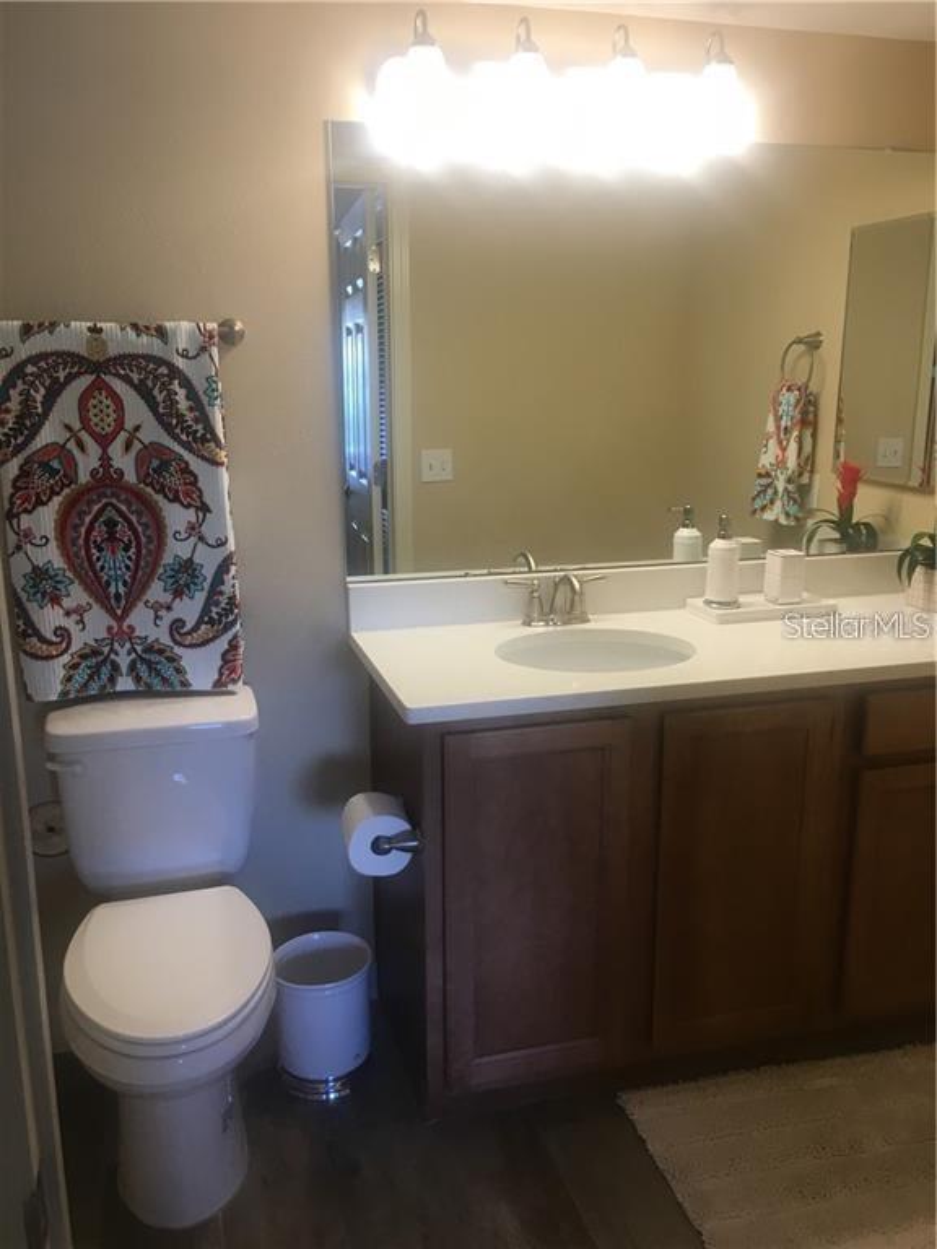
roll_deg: -0.3
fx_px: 1047
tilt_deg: -13.5
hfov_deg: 48.2
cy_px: 624
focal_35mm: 29
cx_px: 468
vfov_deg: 61.7
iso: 25
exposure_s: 1/40
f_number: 2.2
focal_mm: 4.15
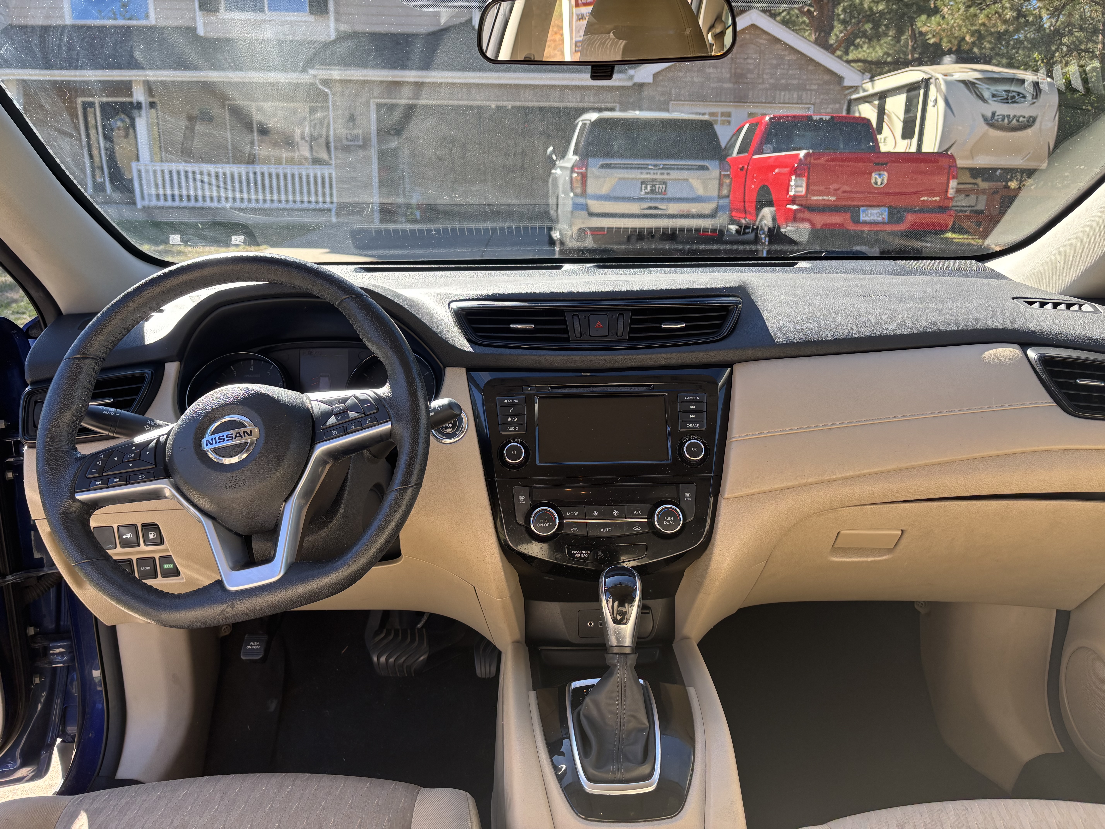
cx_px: 552
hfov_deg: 67.3
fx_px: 830
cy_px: 414
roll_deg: -1.5
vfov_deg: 53.1
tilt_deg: -15.4
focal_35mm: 26
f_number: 1.6
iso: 50
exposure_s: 1/370
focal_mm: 5.96
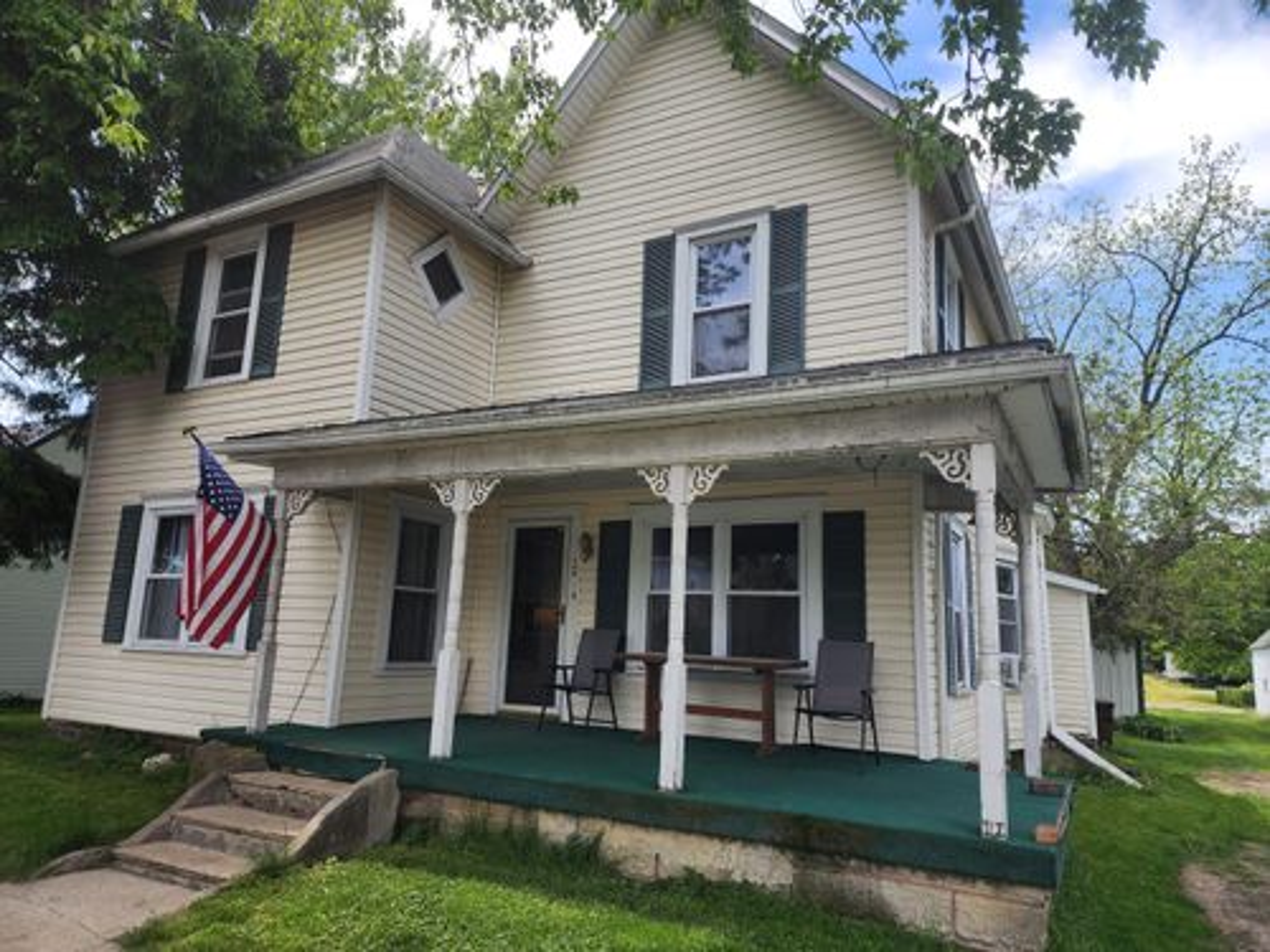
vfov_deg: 58.9
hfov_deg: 73.9
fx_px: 844
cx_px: 635
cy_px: 476
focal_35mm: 23
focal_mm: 6.4
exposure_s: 1/485
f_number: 1.8
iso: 12
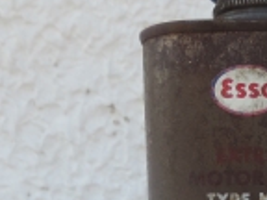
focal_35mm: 100
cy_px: 337
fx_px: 771
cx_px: 226
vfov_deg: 13.5
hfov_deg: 19.4
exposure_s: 1/200
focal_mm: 4.3
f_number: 3
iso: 80
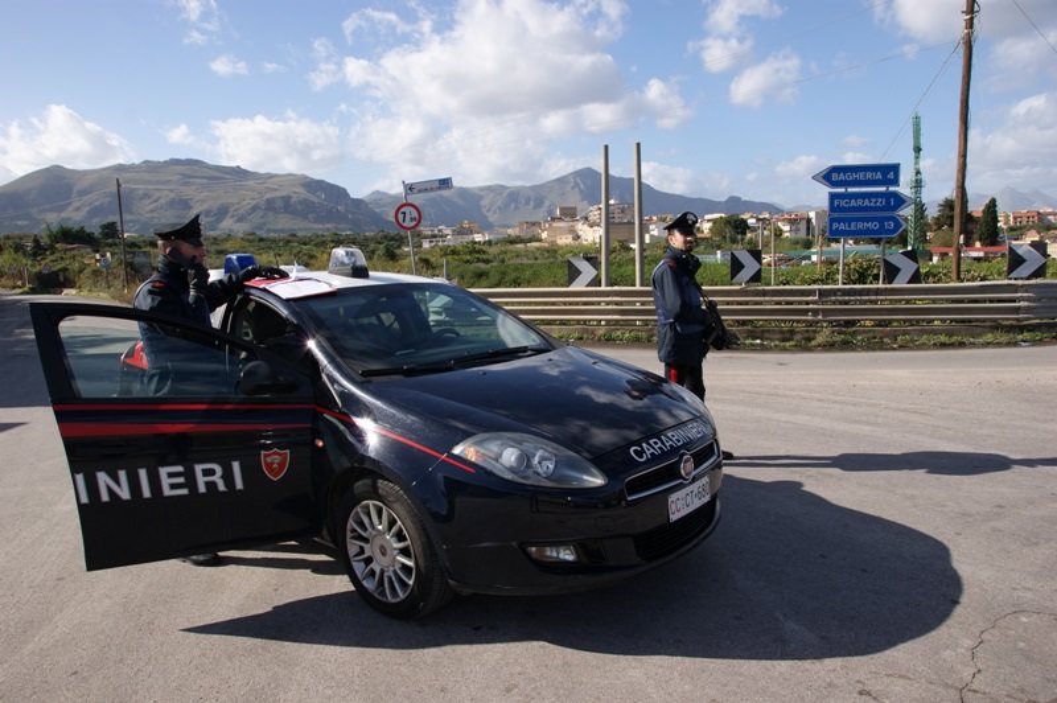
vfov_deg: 53.1
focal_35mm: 24
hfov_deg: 73.8
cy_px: 352
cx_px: 528
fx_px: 704
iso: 100
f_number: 10
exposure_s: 1/160
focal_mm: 16
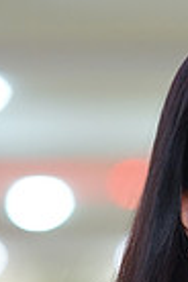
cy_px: 495
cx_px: 289
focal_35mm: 356
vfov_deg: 5.7
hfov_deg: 3.8
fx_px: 2788
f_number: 2
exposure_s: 1/160
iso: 400
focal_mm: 85
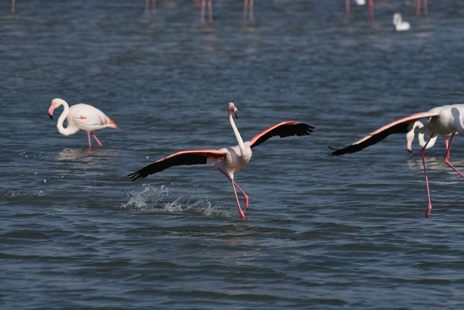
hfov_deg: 5.4
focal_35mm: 380
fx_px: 4899
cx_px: 232
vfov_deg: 3.6
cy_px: 155
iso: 100
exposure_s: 1/1250
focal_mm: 380
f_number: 5.6
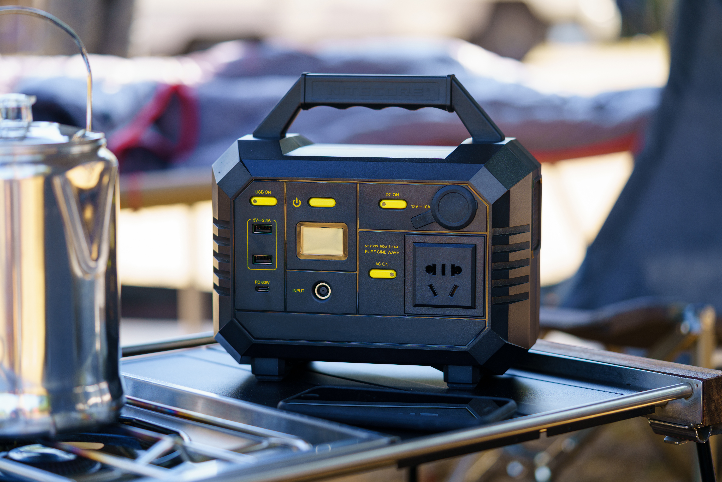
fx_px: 1805
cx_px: 361
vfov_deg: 15.2
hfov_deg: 22.6
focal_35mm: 90
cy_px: 241
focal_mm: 90
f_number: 3.2
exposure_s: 1/125
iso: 100
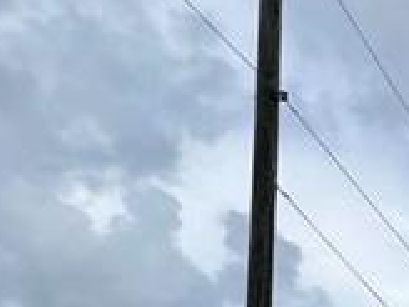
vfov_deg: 14.7
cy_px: 629
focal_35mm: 81
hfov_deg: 16.1
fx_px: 957
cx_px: 900
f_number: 1.8
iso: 32
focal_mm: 1.57
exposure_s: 1/3040
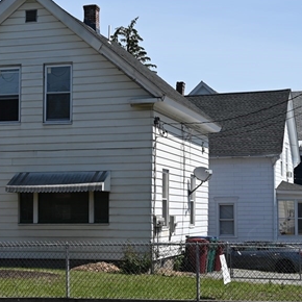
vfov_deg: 21.4
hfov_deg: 21.3
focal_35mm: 81
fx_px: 800
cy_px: 146
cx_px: 101
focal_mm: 27
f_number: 7.1
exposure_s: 1/400
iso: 100
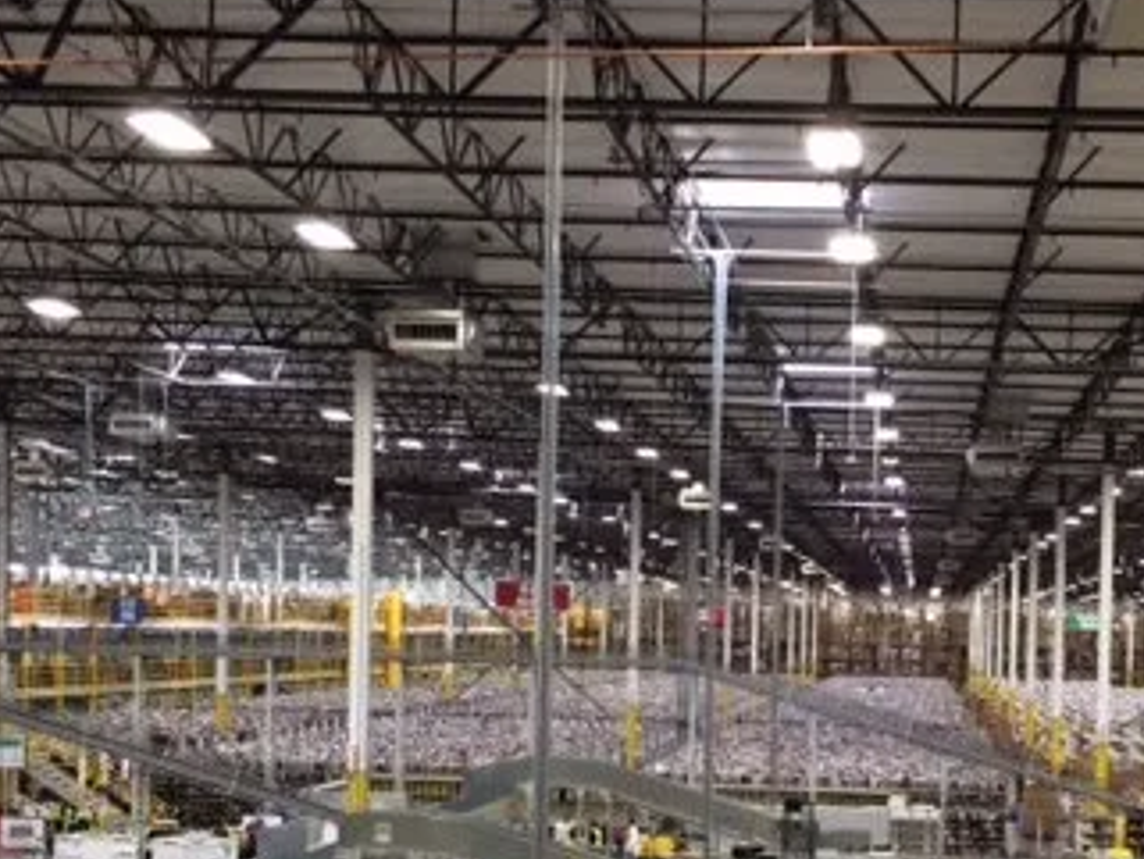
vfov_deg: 25.5
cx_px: 713
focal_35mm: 56
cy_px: 720
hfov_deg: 34.2
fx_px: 1851
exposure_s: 1/30
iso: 125
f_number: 2.2
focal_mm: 4.12
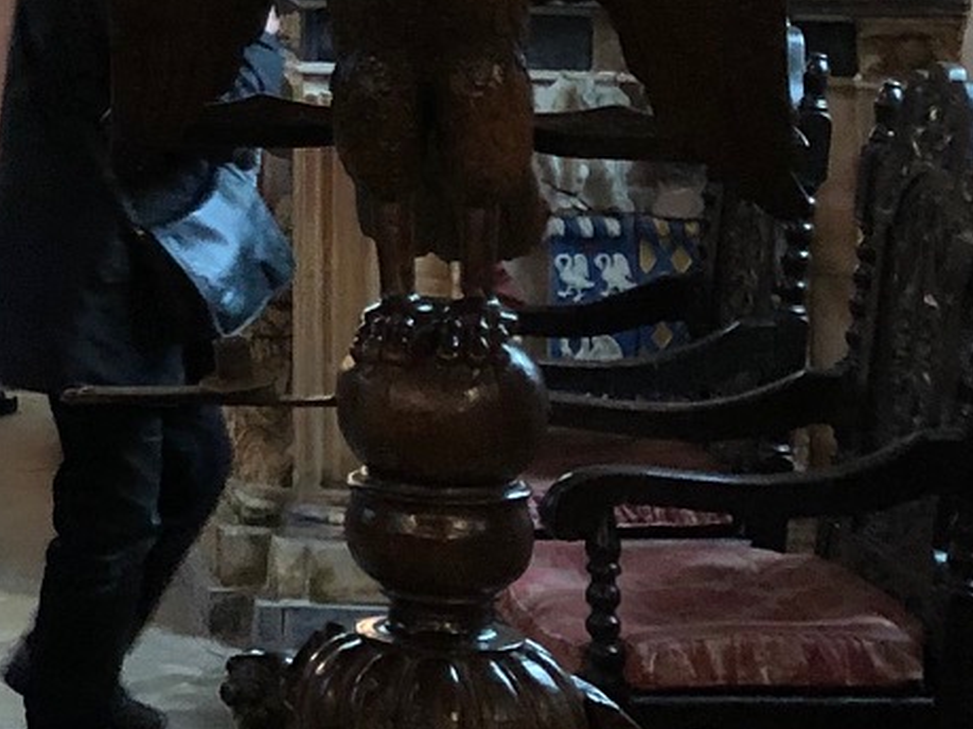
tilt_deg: +0.4
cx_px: -685
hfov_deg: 14.4
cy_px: -278
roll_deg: +0.2
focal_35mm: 123
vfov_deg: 11.6
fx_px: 3456
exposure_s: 1/17
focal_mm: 3.99
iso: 80
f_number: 1.8
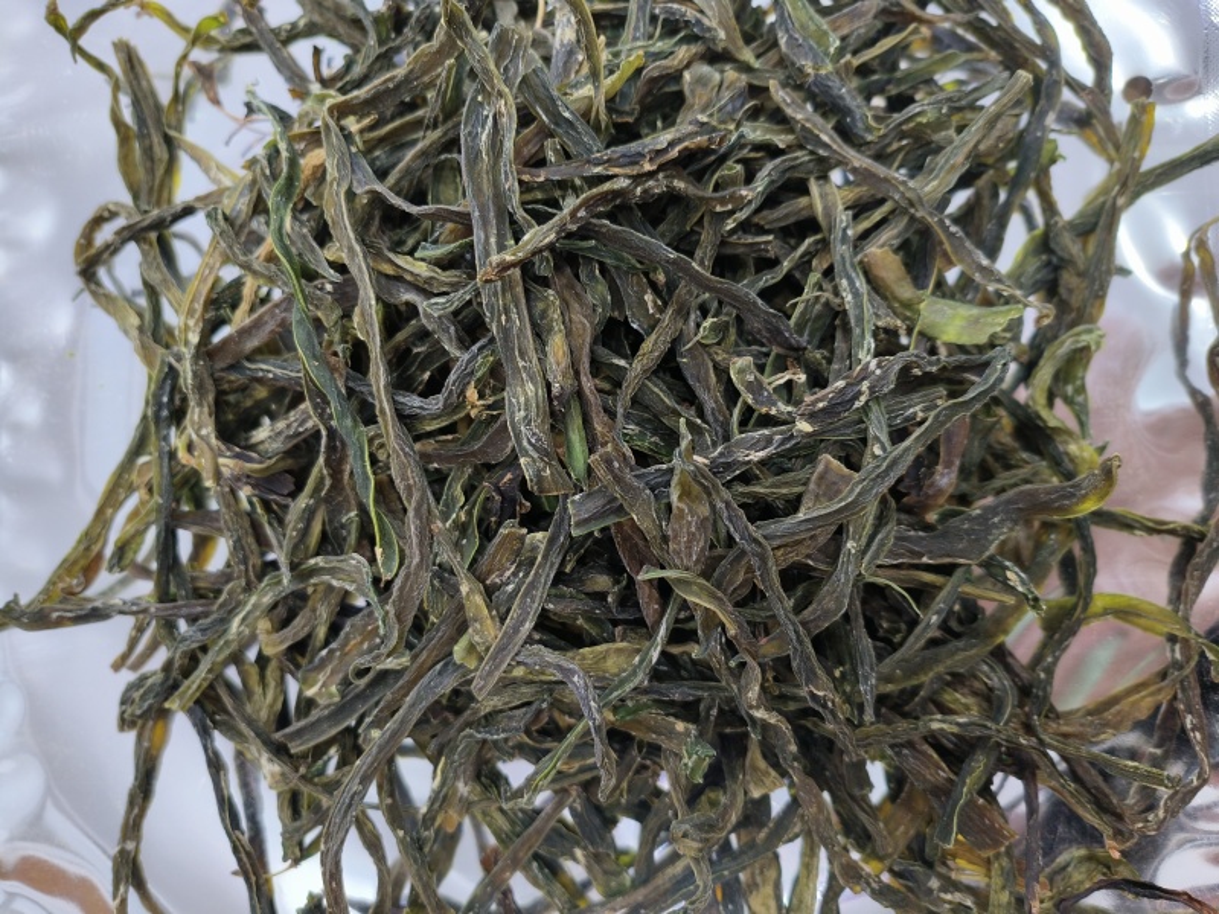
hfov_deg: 71.6
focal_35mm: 24
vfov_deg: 56.8
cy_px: 457
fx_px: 845
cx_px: 610
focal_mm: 5.42
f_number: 1.8
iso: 252
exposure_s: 1/60.1
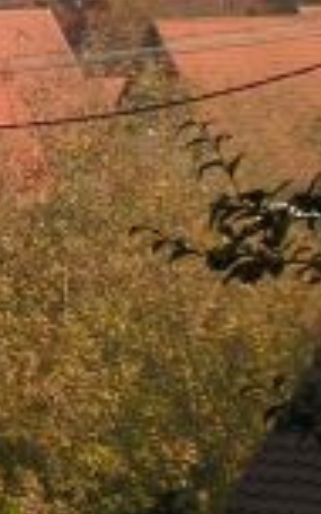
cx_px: -666
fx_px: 6747
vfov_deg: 4.3
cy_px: -213
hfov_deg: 2.7
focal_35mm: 482
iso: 50
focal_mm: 17.4
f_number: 4.9
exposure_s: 1/238
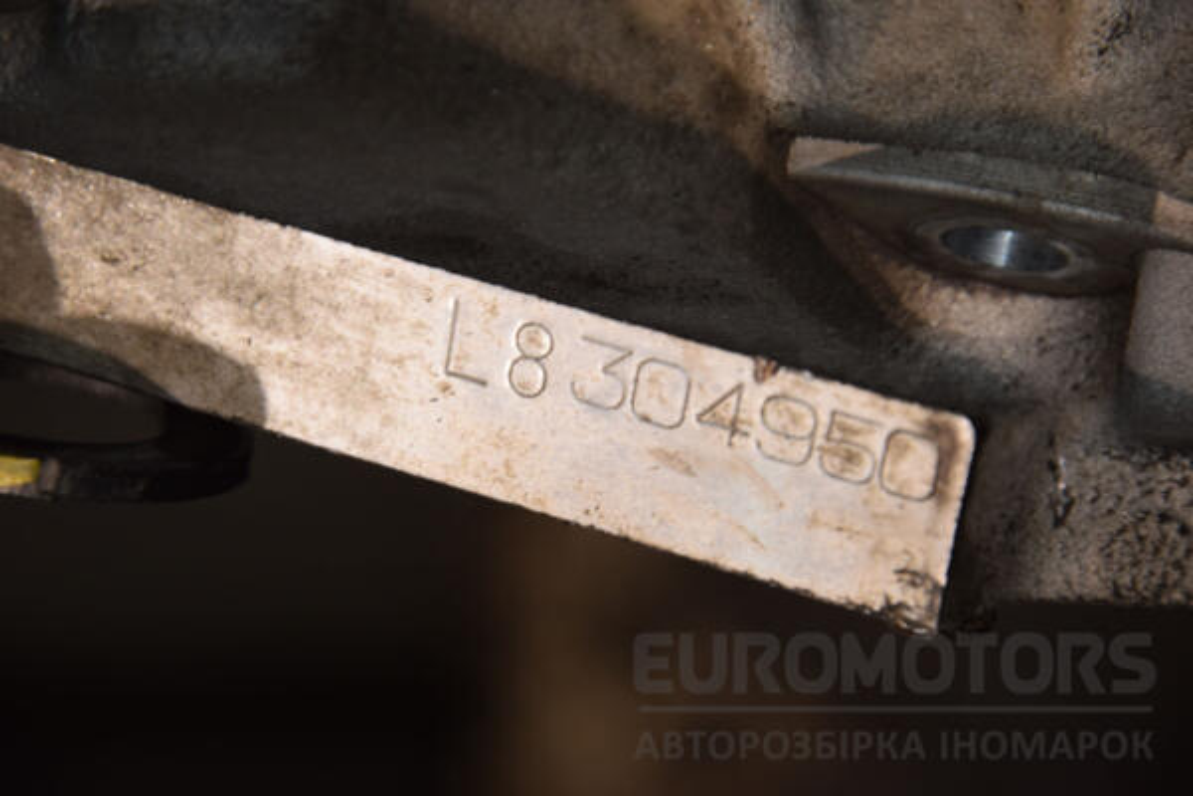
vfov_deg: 8.7
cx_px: 596
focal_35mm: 158
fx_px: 5219
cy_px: 398
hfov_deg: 13.0
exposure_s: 1/80
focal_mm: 105
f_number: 5.6
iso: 800
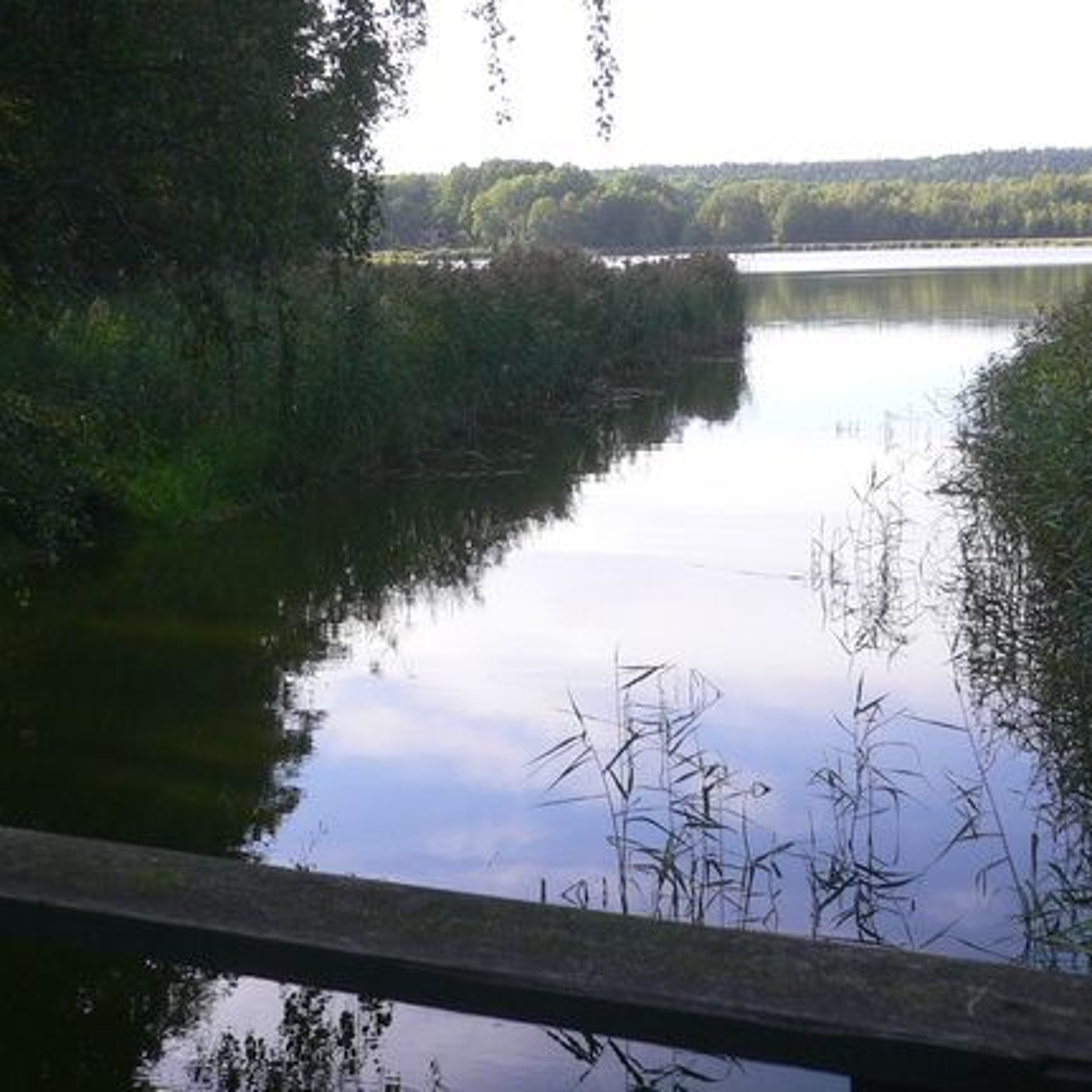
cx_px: 549
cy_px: 466
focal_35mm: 52
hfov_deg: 32.8
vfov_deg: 32.7
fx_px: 1856
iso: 80
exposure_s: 1/320
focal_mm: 5.8
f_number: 2.8
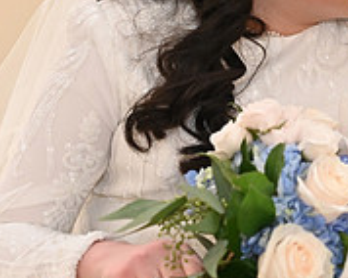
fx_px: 1574
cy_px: 27
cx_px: 395
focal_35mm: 153
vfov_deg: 10.0
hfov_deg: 12.4
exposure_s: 1/100
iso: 3200
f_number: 4
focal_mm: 50
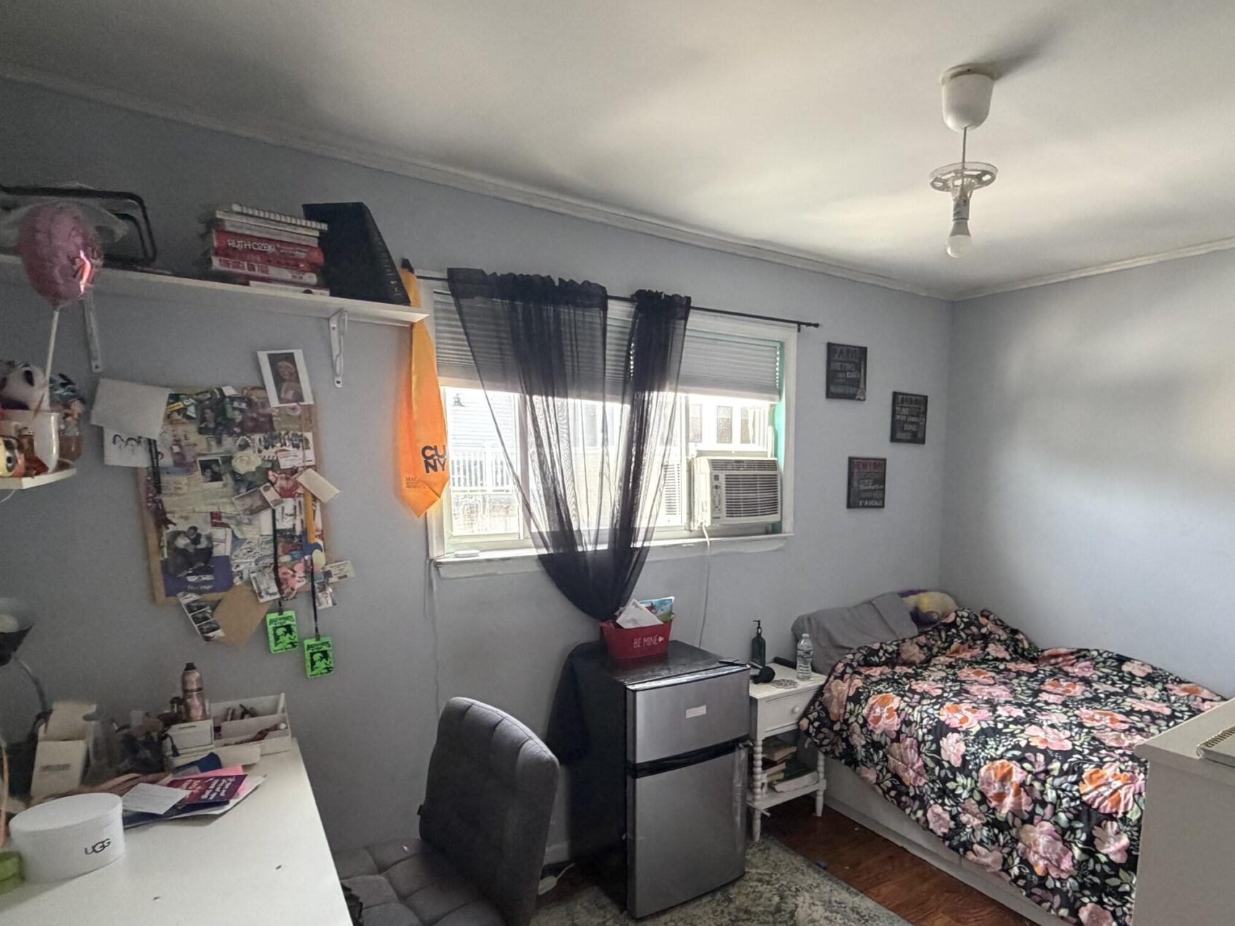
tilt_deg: -8.6
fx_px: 749
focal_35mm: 21
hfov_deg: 77.7
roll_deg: -0.4
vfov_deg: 62.5
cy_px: 582
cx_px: 766
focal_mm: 2.22
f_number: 2.2
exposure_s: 1/60
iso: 400
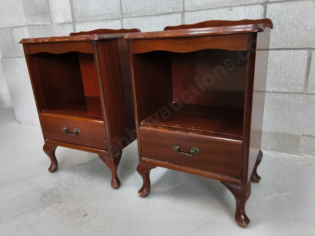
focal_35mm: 27
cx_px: 158
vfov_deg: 51.4
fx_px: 246
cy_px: 118
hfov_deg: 65.3
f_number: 2
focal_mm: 2.87
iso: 160
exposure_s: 1/100
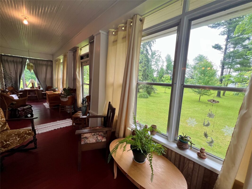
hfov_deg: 106.2
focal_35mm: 13
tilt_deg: -8.2
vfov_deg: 89.9
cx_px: 126
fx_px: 95
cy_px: 94
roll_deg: -2.9
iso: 80
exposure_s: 1/99
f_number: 1.8
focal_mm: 1.57
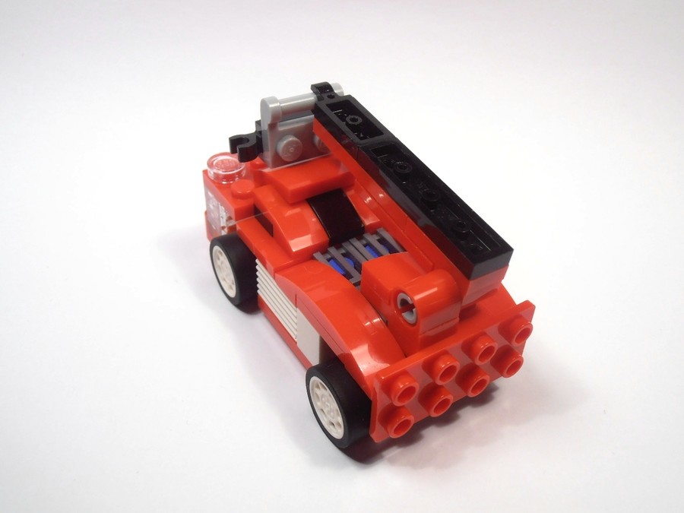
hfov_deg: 50.1
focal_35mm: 37
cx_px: 342
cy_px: 256
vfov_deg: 38.7
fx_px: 731
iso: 80
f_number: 3.9
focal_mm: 6.61
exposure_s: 1/60
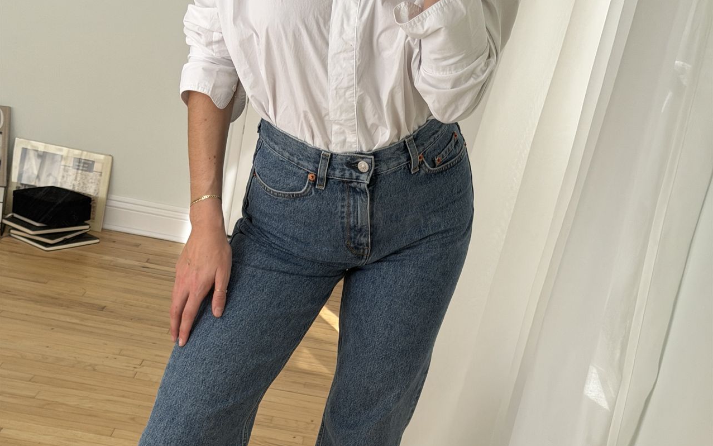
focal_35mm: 68
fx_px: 1321
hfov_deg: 30.2
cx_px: 356
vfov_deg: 18.8
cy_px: 402
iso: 64
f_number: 1.78
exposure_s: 1/641
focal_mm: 6.76
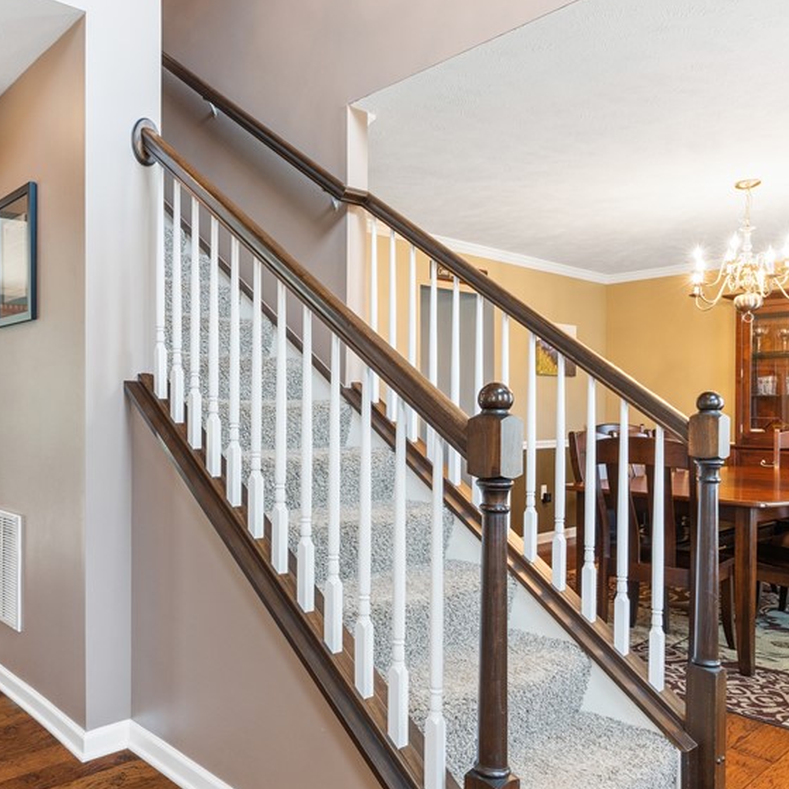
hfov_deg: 55.9
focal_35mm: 28
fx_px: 722
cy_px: 425
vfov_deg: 57.2
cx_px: 252
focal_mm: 17
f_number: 9
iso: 500
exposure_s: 1/4
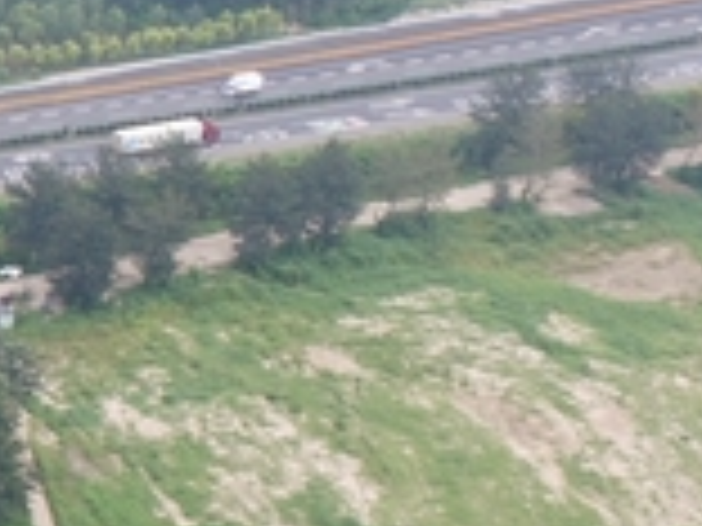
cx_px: -680
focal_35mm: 87
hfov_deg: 17.0
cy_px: 252
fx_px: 1764
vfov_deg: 17.0
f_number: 2.8
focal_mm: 3.61
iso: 100
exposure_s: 1/273
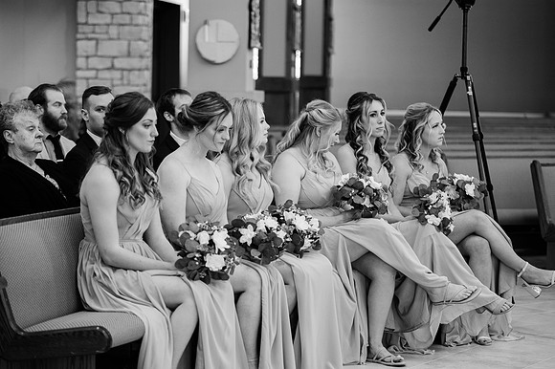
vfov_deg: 12.8
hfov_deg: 19.1
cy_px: 184
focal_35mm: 107
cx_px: 278
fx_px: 1647
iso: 1000
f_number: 2.8
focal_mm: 102
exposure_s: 1/250
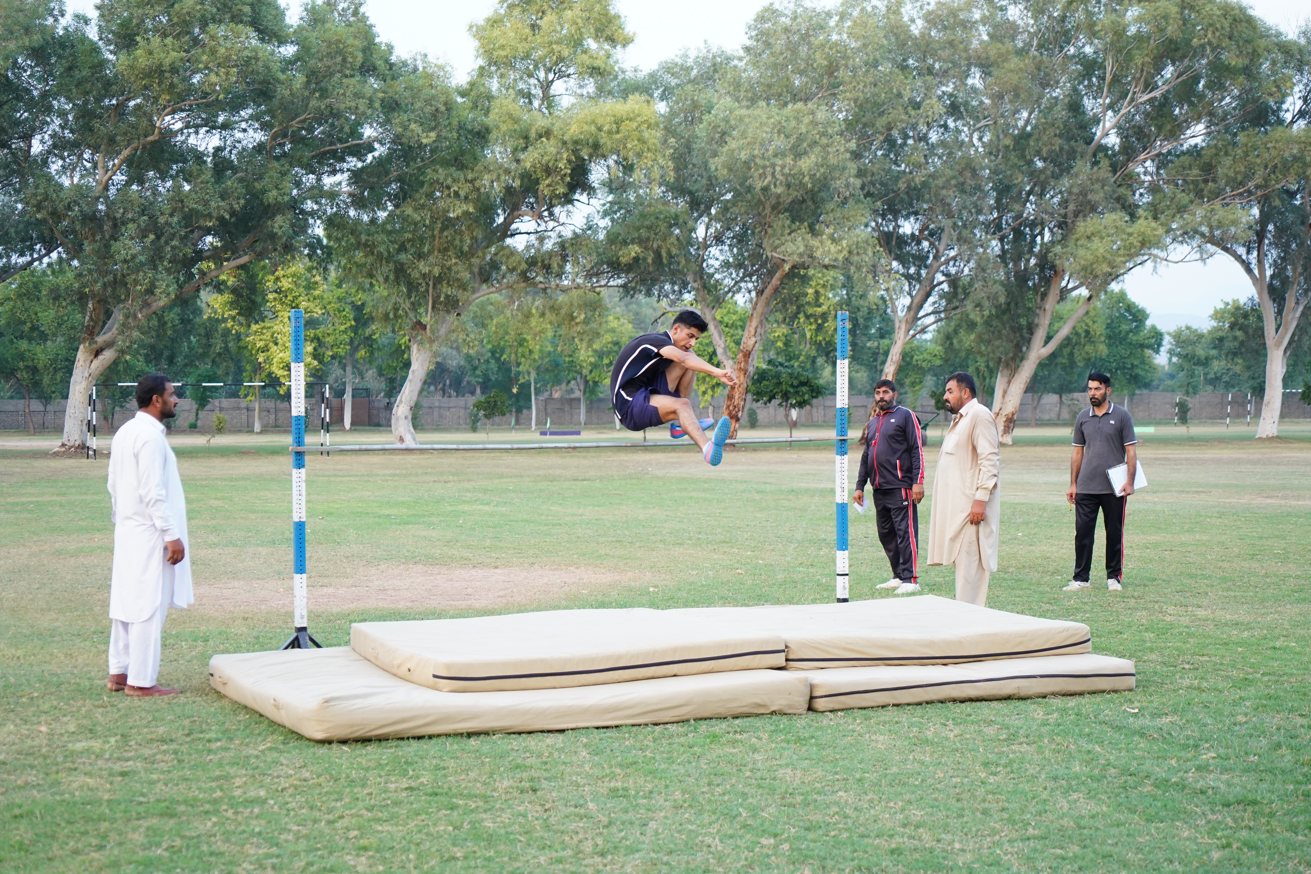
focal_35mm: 56
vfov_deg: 24.2
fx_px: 2039
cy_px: 437
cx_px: 656
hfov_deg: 35.6
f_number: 4
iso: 2500
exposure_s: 1/640
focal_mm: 56
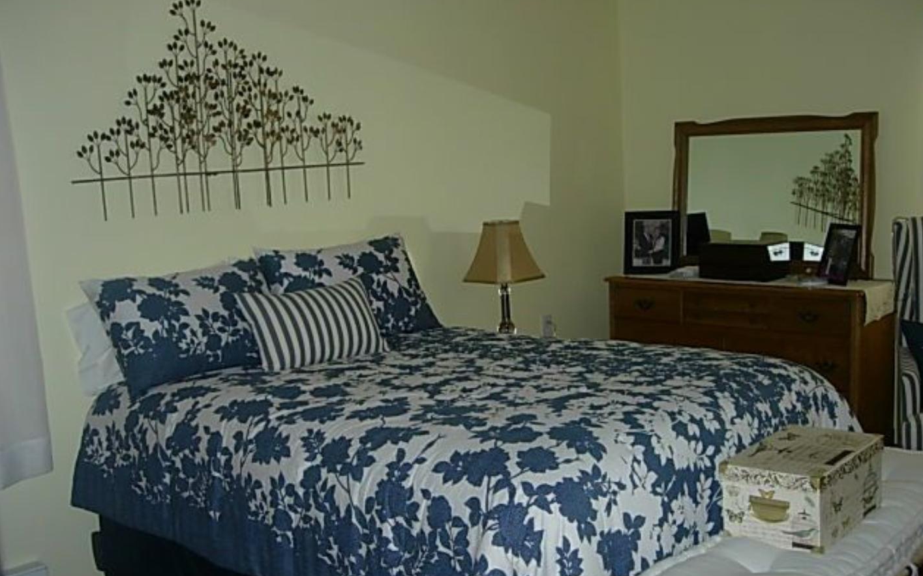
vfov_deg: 31.2
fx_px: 1031
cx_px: 468
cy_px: 315
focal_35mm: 41
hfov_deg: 48.2
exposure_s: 1/64
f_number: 2.8
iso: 79
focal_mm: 7.8
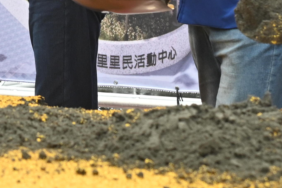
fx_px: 1276
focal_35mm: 163
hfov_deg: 12.5
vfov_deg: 7.9
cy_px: -220
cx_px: -3
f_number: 4
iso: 320
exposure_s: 1/250
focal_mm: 27.5
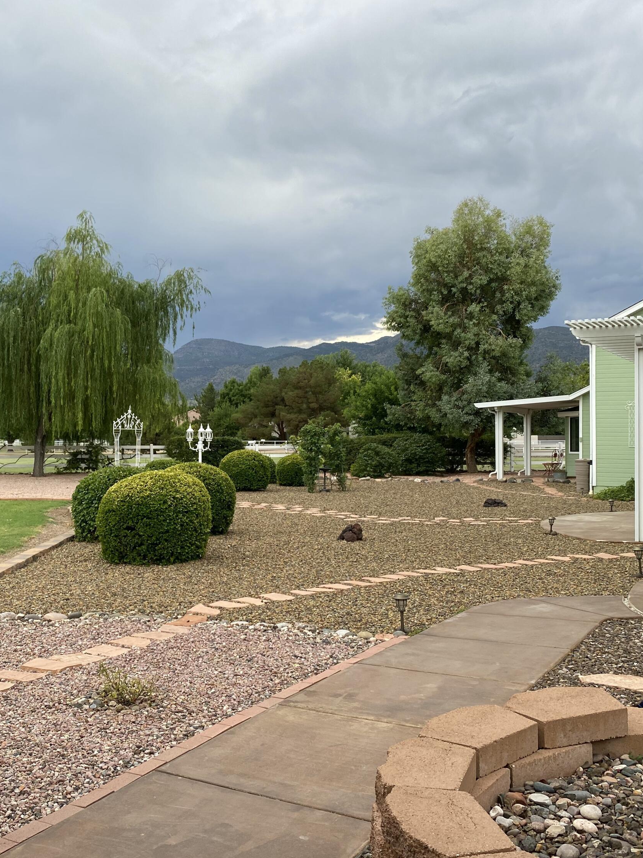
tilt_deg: -2.0
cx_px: 206
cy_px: 431
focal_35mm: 35
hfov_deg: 40.1
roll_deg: +0.6
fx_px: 867
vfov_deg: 52.6
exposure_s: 1/557
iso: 32
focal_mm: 4.25
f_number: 1.8
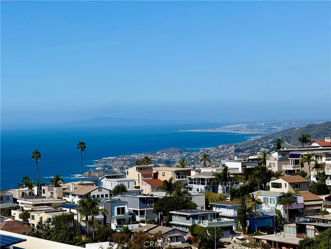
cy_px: 124
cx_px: 166
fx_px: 1147
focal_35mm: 120
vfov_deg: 12.3
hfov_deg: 16.4
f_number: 2.8
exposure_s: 1/2817
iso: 50
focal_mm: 15.66
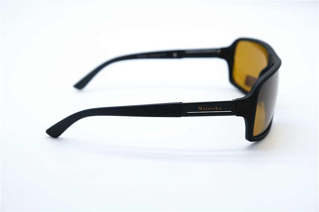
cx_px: 160
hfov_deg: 33.9
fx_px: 523
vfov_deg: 23.0
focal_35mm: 59
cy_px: 106
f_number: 5
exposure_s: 1/240
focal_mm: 39
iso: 160
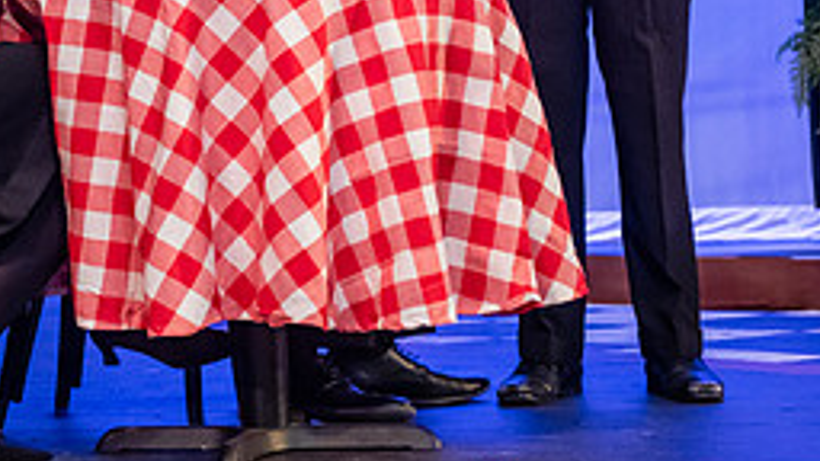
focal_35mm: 147
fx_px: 3196
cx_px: 141
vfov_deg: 8.2
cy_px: -107
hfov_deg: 14.5
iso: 3200
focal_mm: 62
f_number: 3.2
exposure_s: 1/200
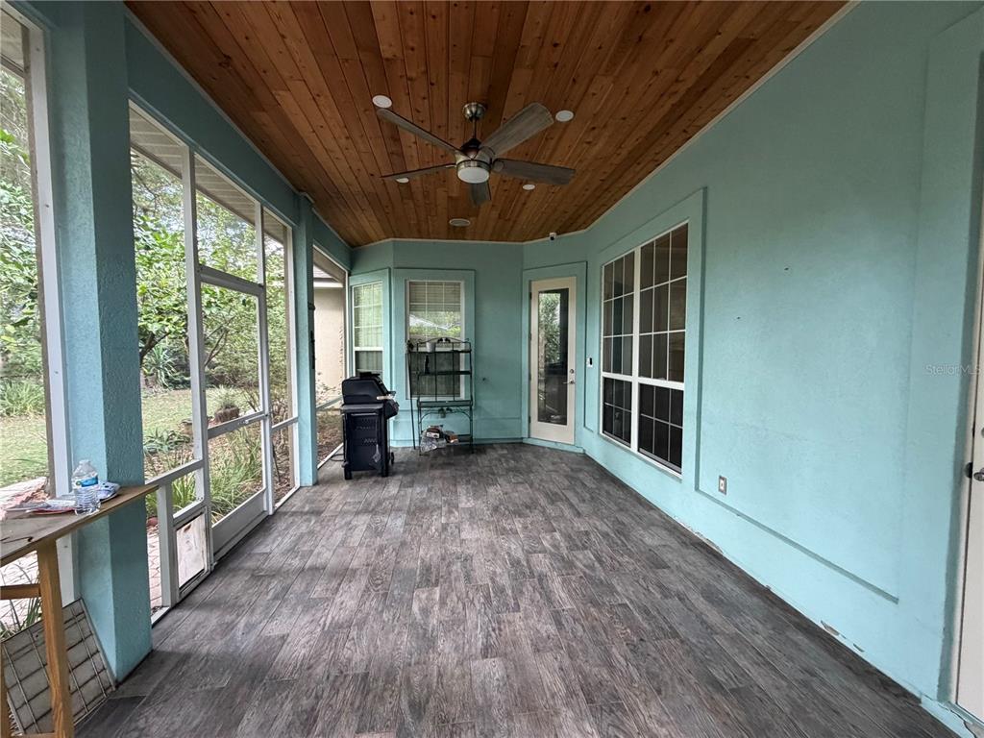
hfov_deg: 102.1
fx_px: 398
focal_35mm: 14
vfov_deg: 85.7
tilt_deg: -2.5
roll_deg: +0.5
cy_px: 369
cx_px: 492
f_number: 2.2
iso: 320
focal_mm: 2.22
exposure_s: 1/80
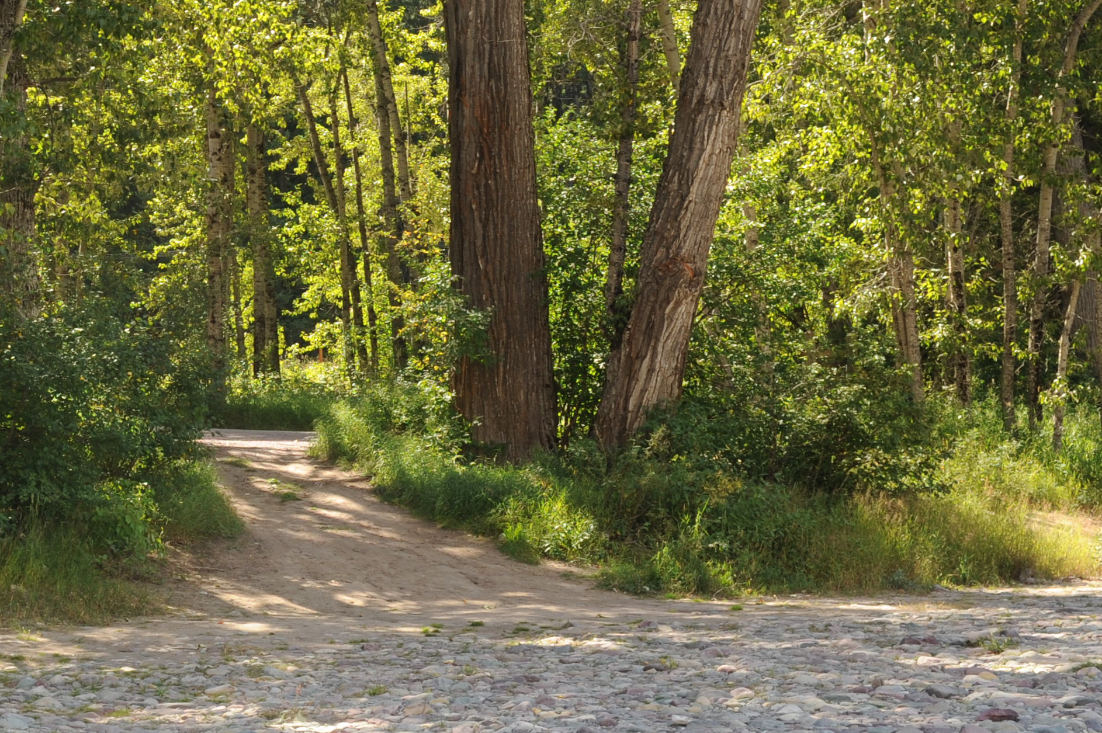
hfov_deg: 25.1
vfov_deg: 17.1
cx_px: 154
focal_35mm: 79
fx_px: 2417
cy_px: 114
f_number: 9
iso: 250
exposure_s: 1/125
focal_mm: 35
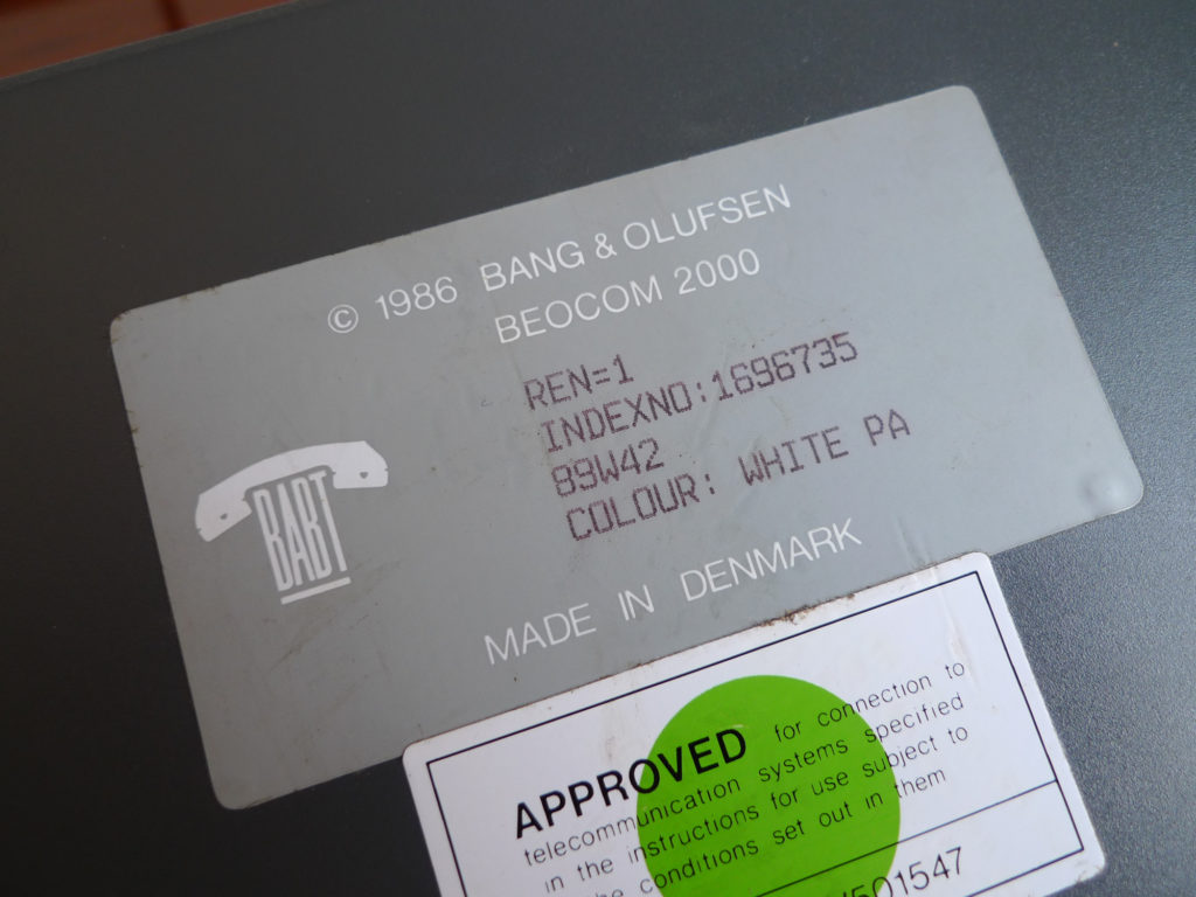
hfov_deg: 71.6
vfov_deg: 56.8
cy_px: 448
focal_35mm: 24
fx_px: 829
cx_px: 598
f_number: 2
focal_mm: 5.1
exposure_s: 1/30
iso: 100
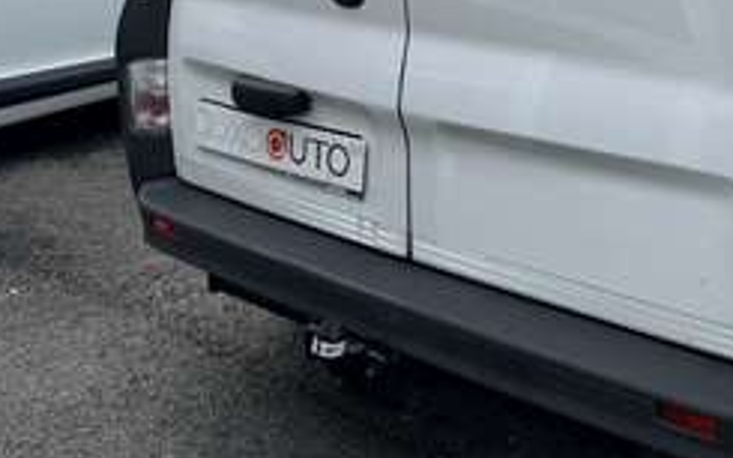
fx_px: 1059
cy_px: -64
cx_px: 601
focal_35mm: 53
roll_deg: +0.8
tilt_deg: -9.3
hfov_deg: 36.7
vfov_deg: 22.8
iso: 80
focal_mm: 6.86
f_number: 1.78
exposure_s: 1/1112
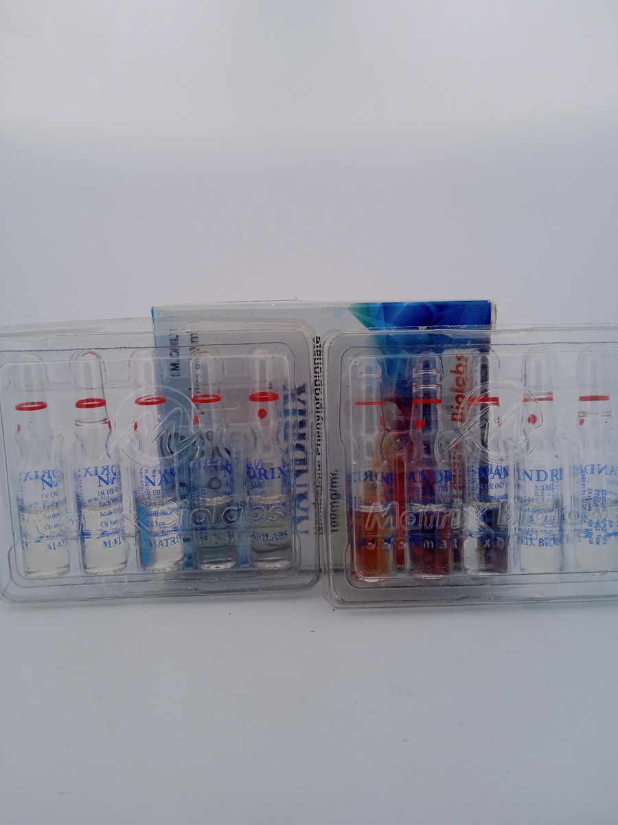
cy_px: 412
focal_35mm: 28
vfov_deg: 63.4
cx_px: 309
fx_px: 667
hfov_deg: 49.7
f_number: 2.2
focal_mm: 3.43
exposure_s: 1/184
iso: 100
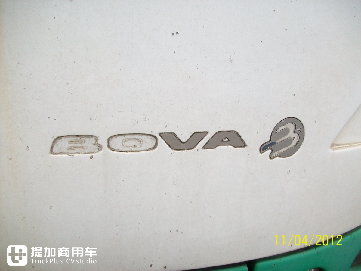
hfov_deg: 54.0
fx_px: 355
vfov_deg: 41.8
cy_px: 136
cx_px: 180
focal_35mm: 34
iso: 80
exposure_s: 1/160
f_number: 2.8
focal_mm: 5.7
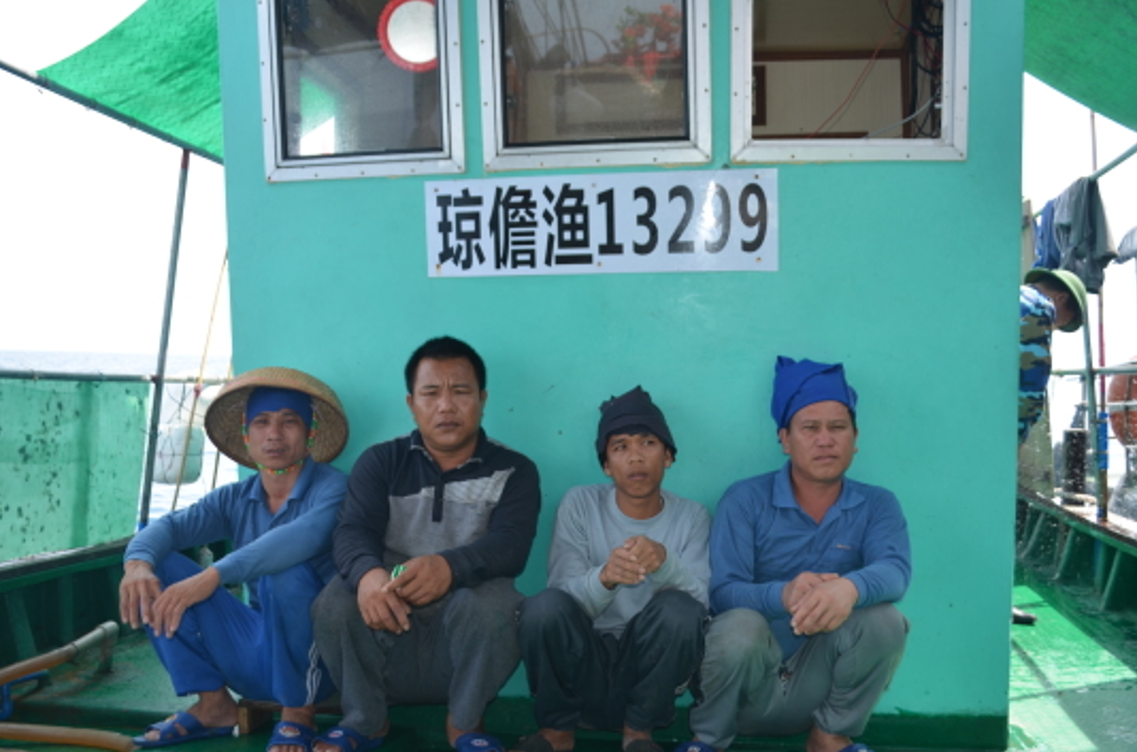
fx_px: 1071
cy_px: 377
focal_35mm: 34
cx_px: 554
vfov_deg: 38.7
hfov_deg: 55.9
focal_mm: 22
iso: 100
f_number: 4.5
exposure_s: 1/200
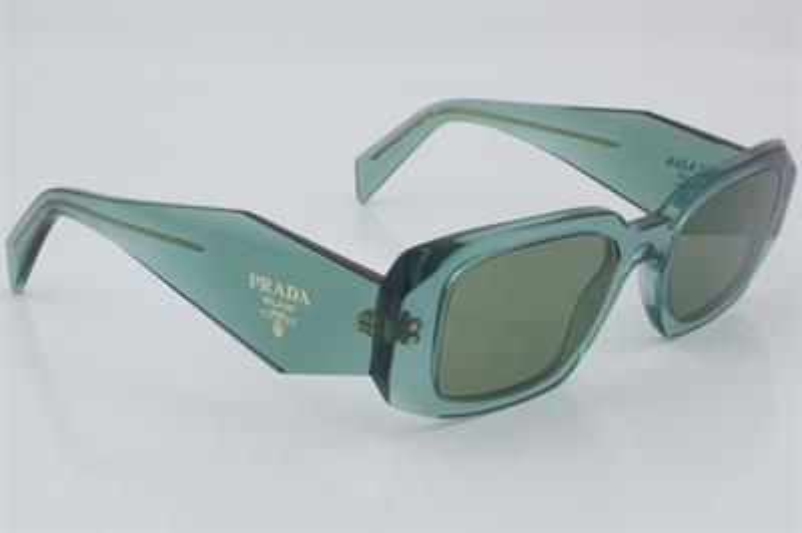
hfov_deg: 27.0
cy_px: 266
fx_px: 1669
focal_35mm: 75
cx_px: 401
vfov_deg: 18.2
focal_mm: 50
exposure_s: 1/3
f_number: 32
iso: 100
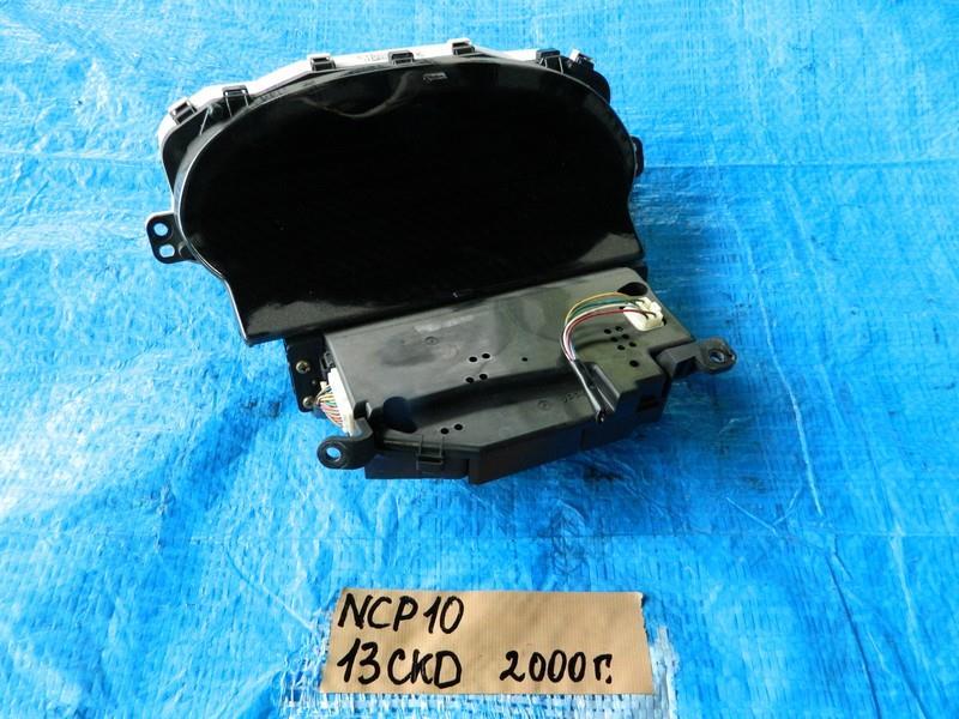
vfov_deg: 54.9
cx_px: 480
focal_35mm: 25
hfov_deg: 69.4
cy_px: 360
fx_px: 693
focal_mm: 4.5
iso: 400
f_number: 3.1
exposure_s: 1/250
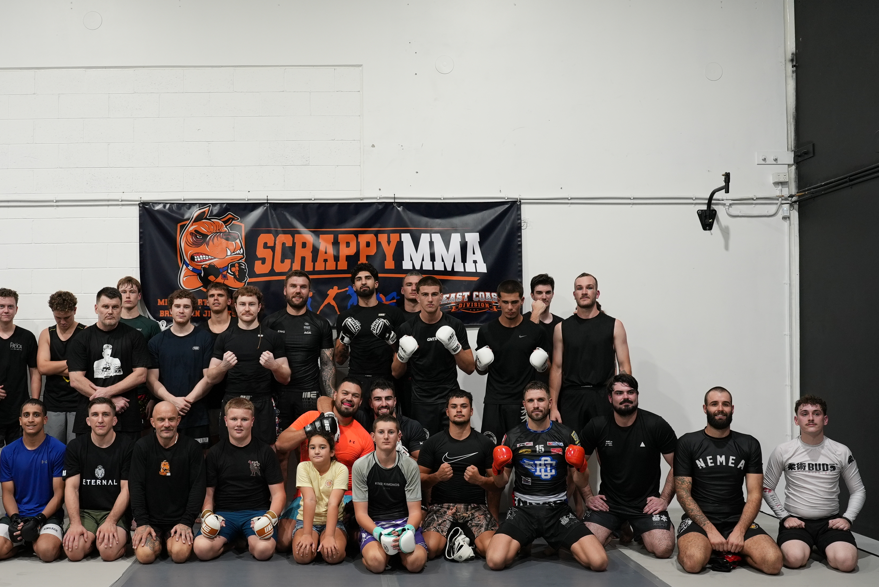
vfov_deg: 36.8
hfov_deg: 52.6
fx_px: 879
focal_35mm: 36
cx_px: 338
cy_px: 344
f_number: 4
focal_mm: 28
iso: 1000
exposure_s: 1/160
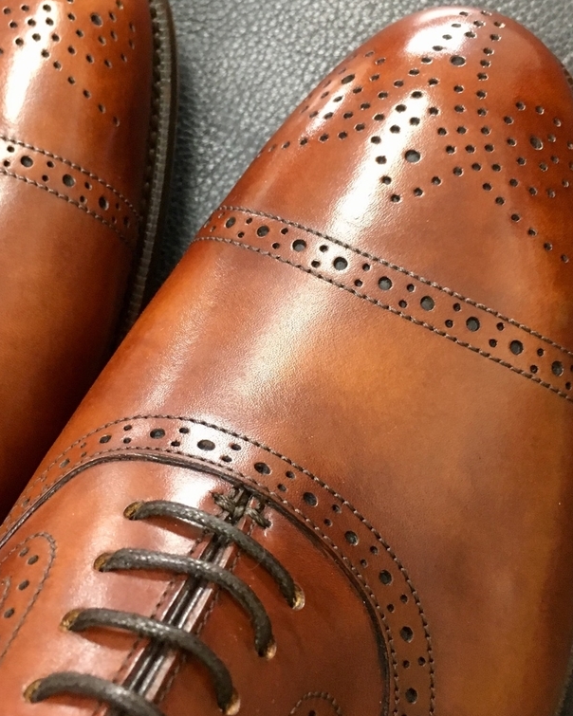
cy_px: 307
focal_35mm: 45
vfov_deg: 41.1
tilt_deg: -75.0
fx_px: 954
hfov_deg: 33.3
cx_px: 231
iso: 200
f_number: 2.2
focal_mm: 4.15
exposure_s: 1/24
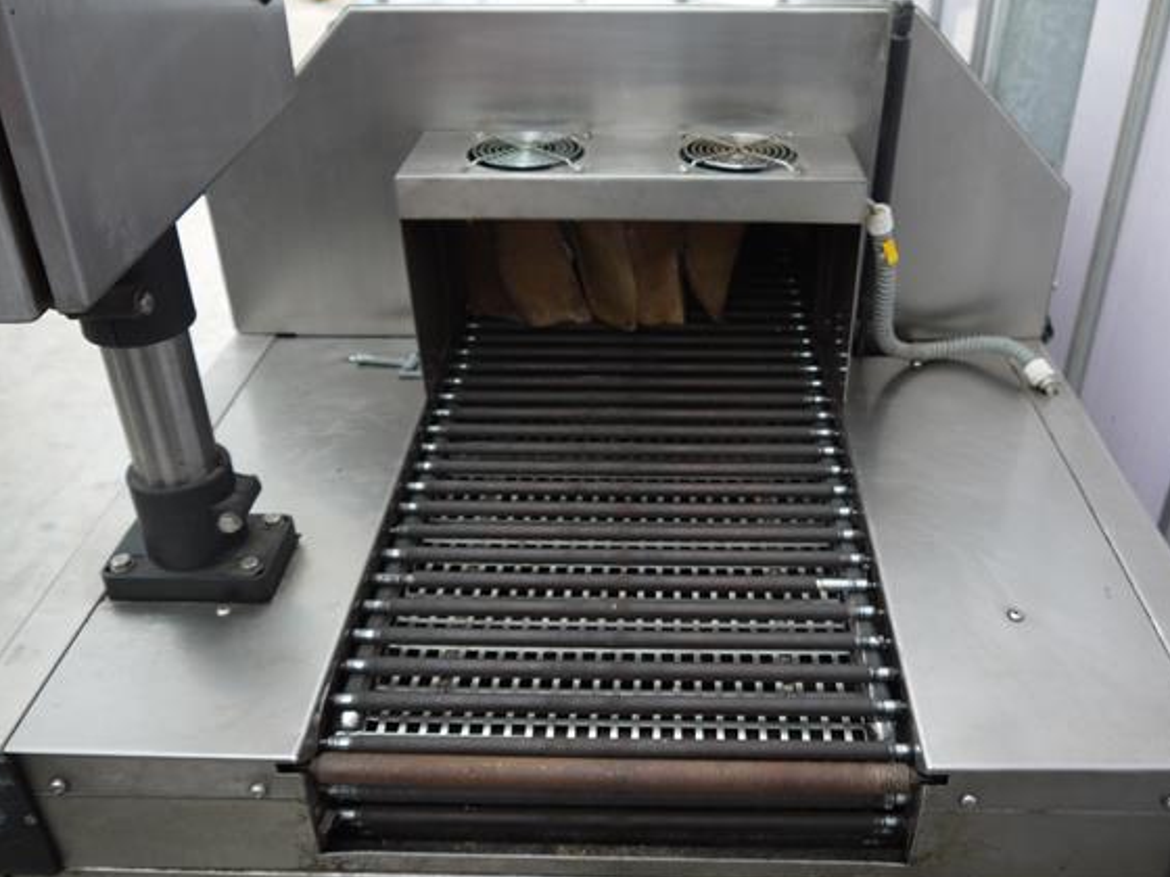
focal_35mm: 32
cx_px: 650
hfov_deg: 56.7
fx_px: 1082
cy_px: 416
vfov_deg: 44.1
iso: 160
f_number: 3.5
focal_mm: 14
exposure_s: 1/60
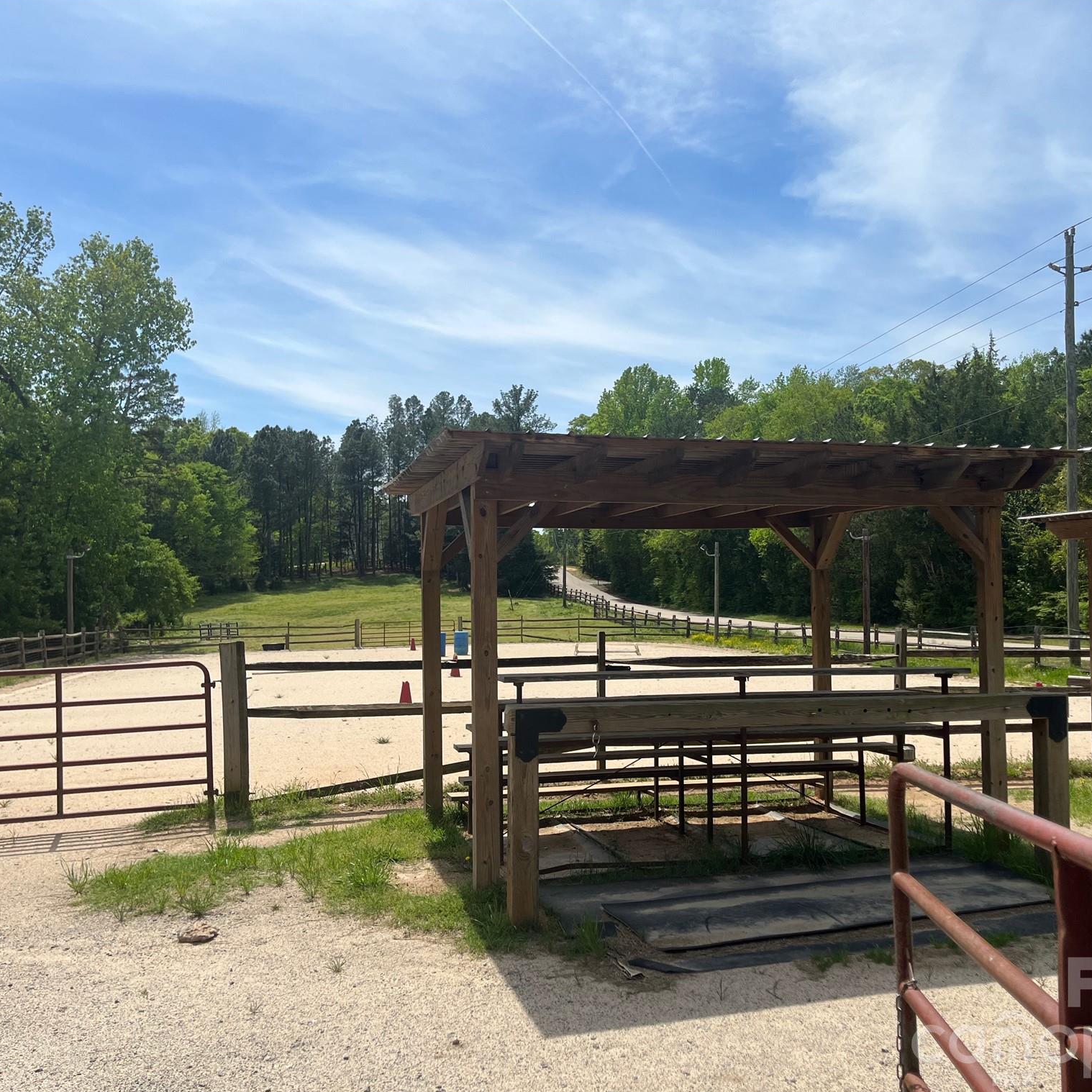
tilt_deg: +1.4
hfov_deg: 52.4
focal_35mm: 31
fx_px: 1106
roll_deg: -1.0
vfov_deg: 52.5
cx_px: 608
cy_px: 546
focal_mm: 5.1
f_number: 1.6
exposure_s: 1/5076
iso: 50
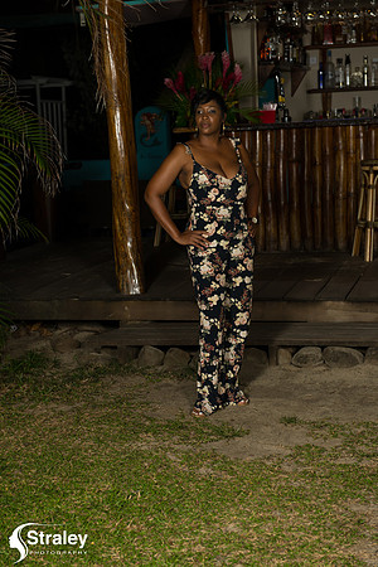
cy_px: 284
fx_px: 1102
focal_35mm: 70
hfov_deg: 19.5
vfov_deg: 28.8
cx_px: 189
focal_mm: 70
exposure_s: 1/100
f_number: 5.6
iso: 400
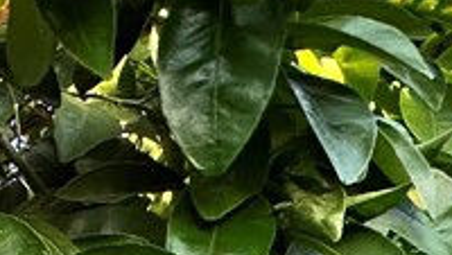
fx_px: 936
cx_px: -382
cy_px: 517
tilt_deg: +9.8
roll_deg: +0.6
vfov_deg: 13.3
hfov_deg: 19.5
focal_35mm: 78
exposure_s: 1/107
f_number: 2.2
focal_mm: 2.22
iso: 40
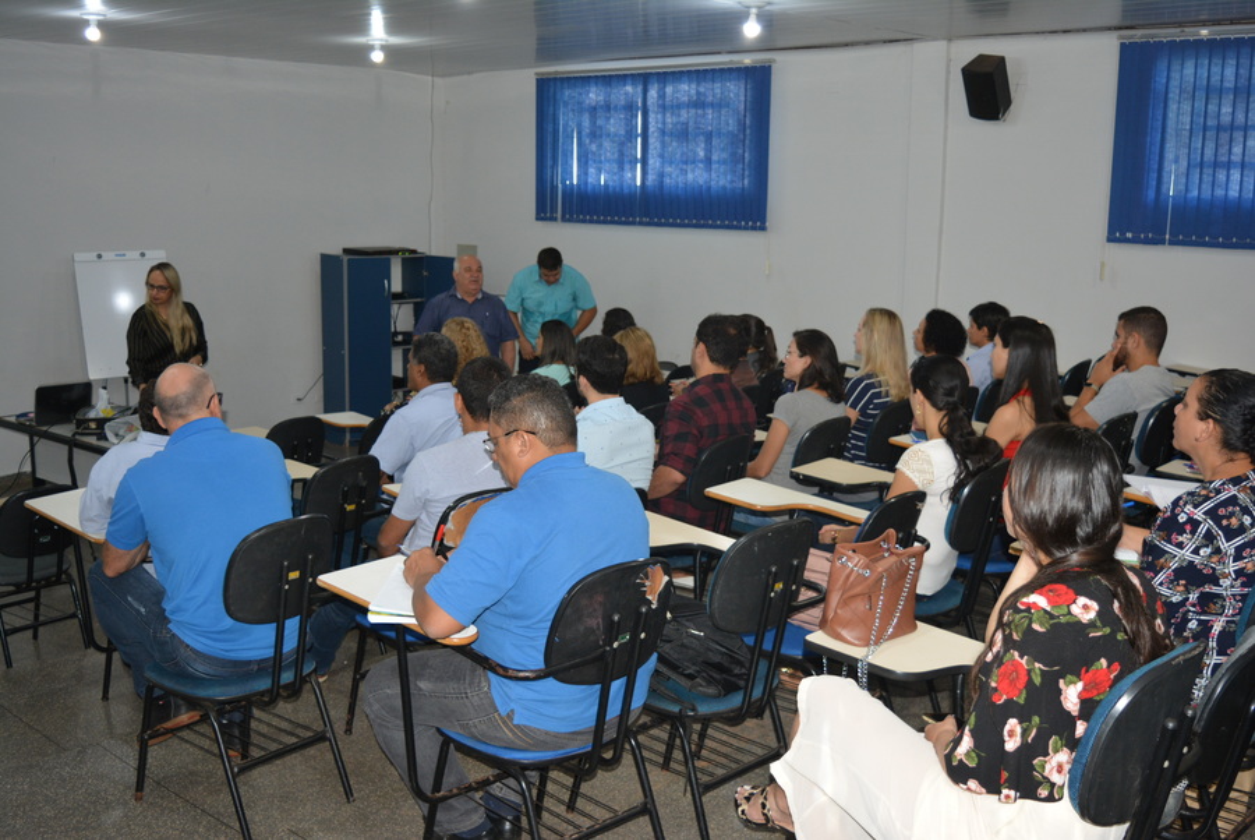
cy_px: 420
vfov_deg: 34.3
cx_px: 628
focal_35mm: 39
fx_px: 1361
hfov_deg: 49.5
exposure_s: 1/60
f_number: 4
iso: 720
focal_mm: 26
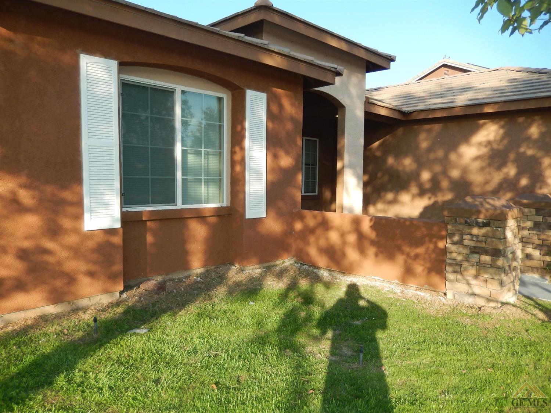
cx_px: 276
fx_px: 398
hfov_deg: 69.4
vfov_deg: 54.9
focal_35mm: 25
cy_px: 206
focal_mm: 4.5
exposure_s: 1/400
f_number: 3.4
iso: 125
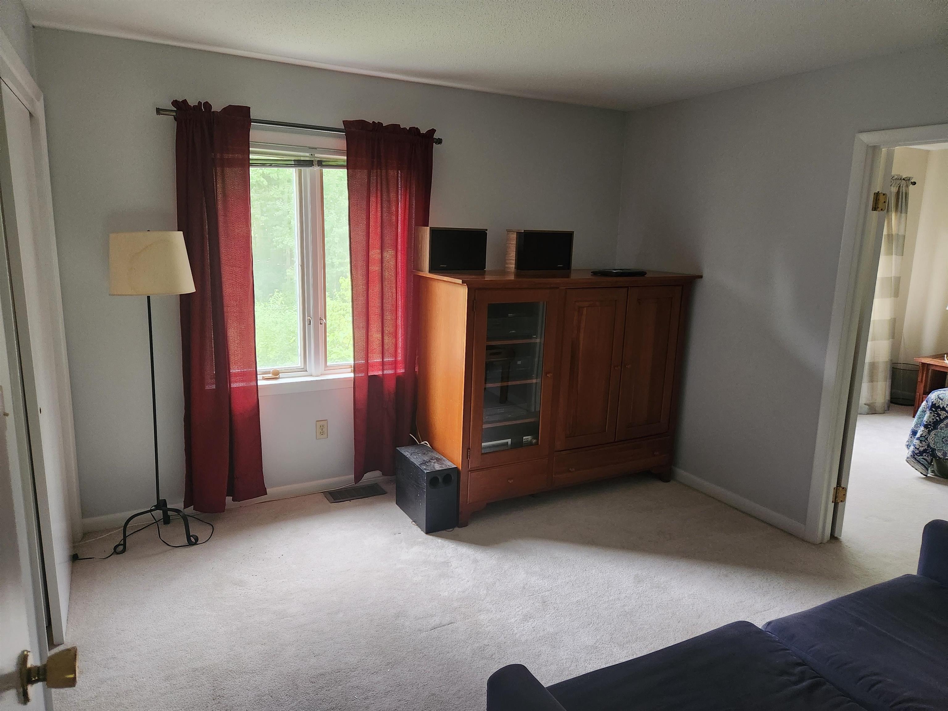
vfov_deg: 58.9
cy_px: 356
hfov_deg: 73.9
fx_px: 630
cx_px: 474
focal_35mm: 23
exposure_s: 1/120
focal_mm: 5.4
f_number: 1.8
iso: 640
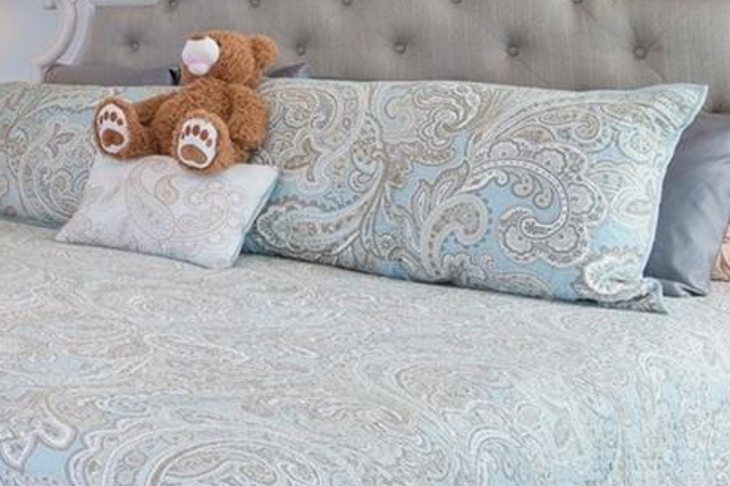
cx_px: -299
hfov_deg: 26.7
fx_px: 1196
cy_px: 36
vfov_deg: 22.4
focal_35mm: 59
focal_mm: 17
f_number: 8
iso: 320
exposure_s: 1.6
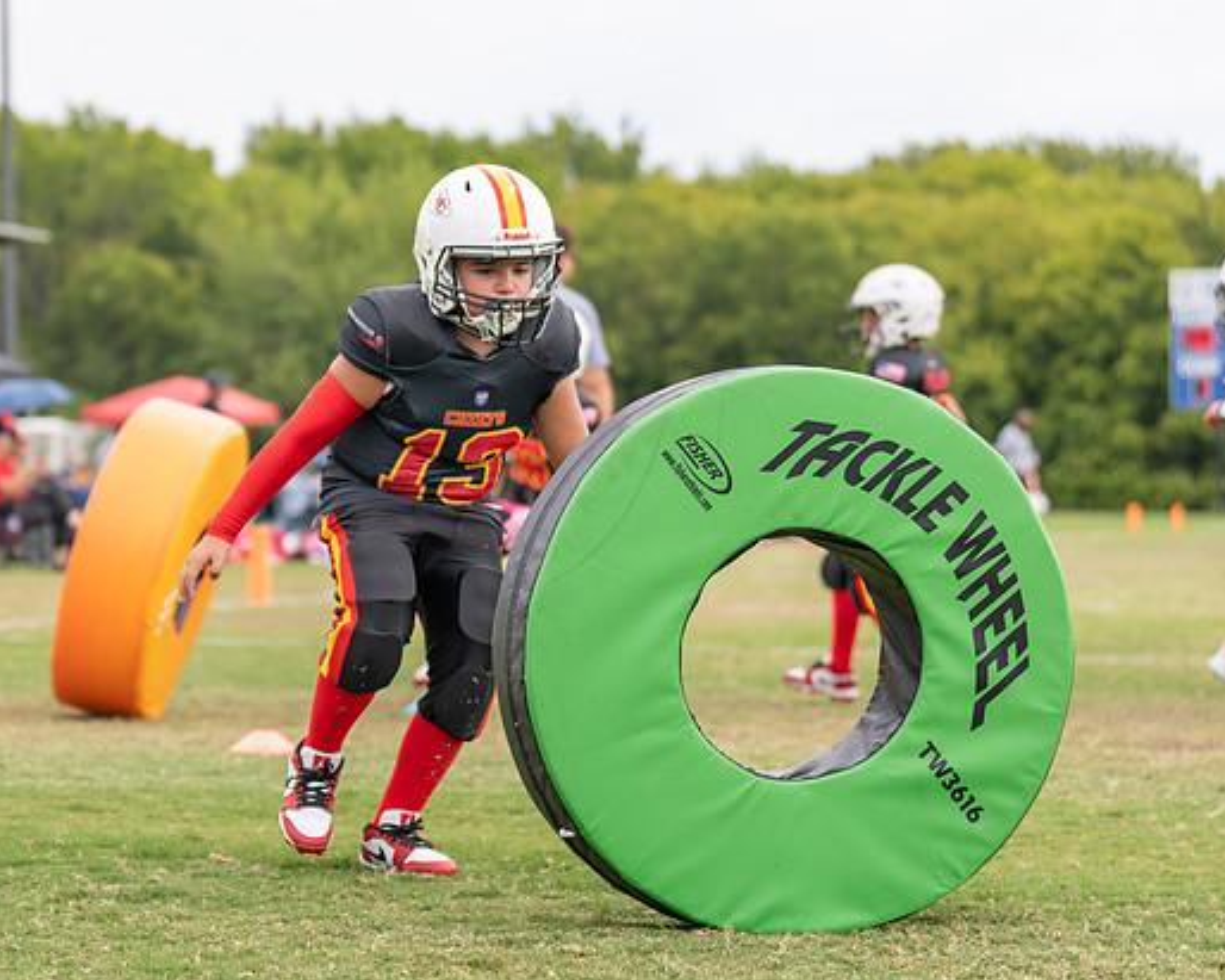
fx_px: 4314
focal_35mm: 119
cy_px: 483
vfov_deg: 13.0
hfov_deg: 16.1
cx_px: 439
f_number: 2.8
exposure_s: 1/1600
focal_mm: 76
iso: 100
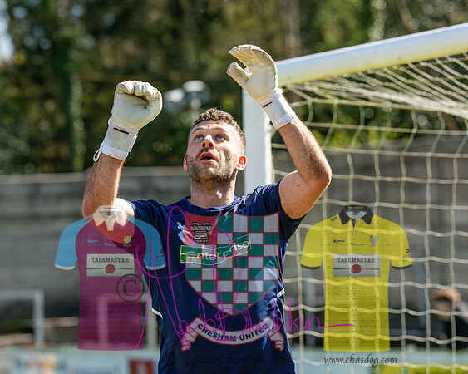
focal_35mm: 219
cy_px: 196
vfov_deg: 7.1
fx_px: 3029
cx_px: 177
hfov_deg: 8.8
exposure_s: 1/3200
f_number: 4
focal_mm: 135
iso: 400
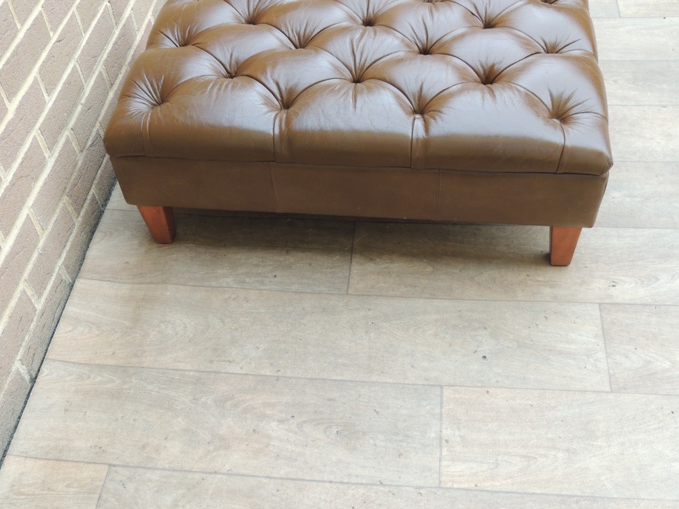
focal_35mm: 41
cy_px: 253
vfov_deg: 35.1
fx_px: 804
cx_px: 337
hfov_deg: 45.8
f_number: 3.3
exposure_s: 1/50
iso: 180
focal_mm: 7.1
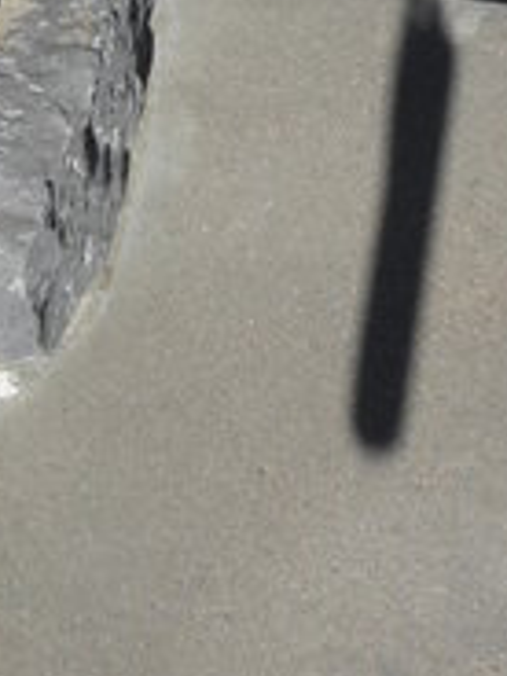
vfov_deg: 14.9
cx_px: -158
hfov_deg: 12.7
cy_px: -592
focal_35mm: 113
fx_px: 2207
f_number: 5.6
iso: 64
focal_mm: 4.6
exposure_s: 1/500
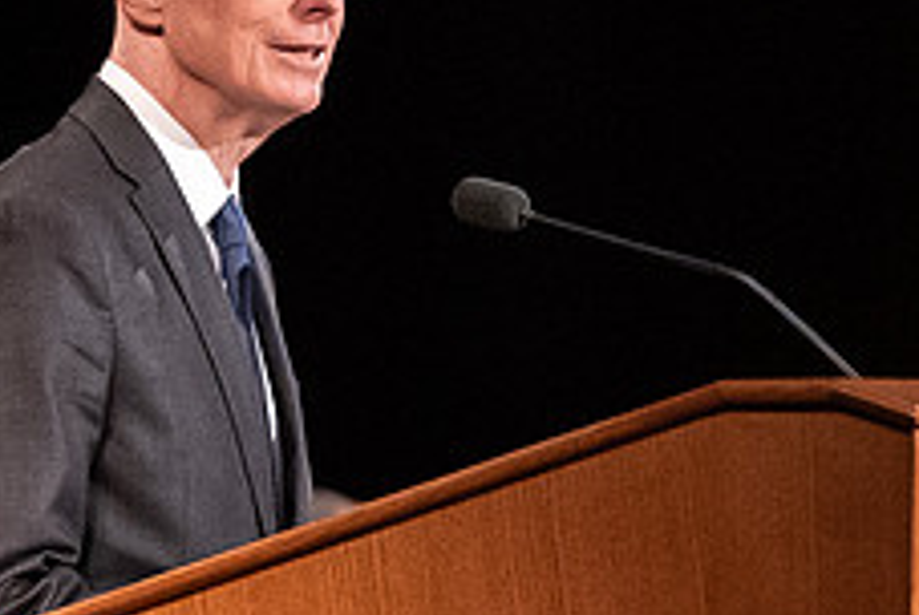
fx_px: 31465
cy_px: 242
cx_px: 409
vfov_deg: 1.1
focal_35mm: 1231
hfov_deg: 1.7
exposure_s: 1/500
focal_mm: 200
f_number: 3.2
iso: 3200
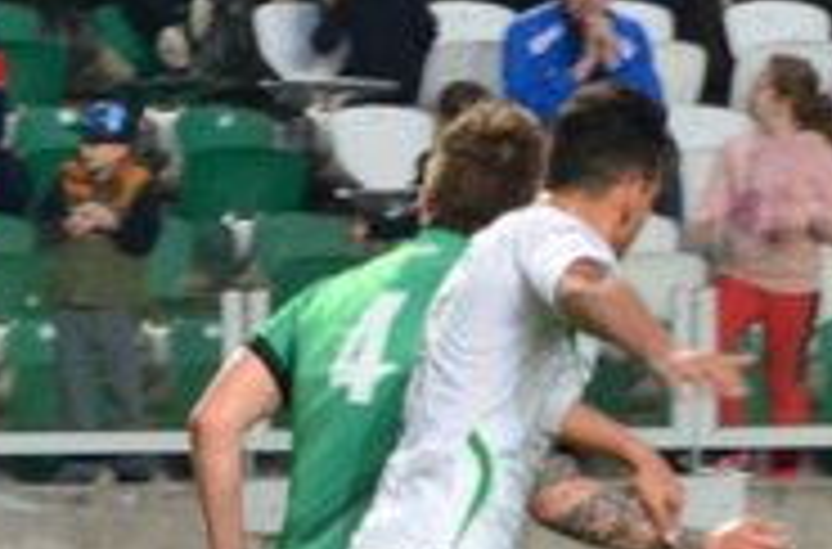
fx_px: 26925
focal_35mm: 1169
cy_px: 572
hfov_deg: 1.8
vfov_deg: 1.2
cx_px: -67
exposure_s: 1/250
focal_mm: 180
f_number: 5
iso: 1600
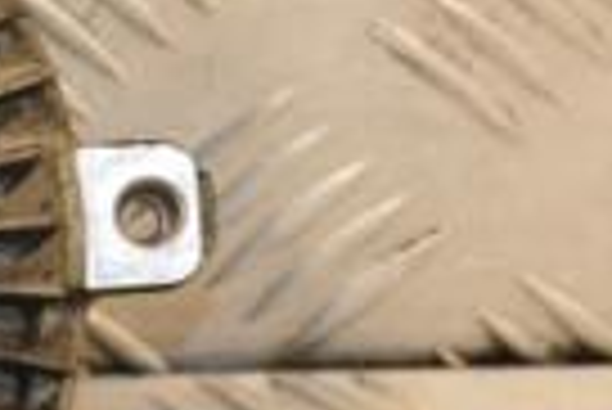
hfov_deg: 4.4
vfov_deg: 3.0
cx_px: -482
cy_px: 234
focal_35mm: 462
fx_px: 7862
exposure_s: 1/160
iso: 800
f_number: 5.3
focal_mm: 70
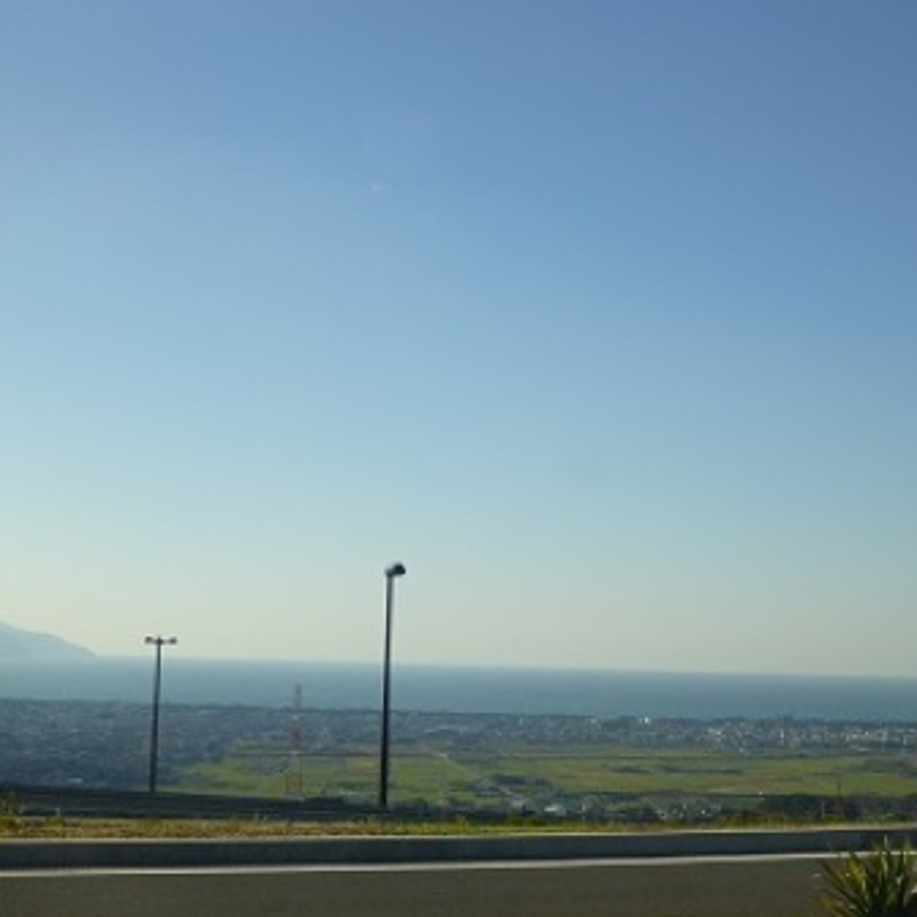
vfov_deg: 29.1
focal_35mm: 59
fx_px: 1768
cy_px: 483
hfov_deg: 29.1
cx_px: 503
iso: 100
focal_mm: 8
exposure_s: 1/250
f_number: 3.9
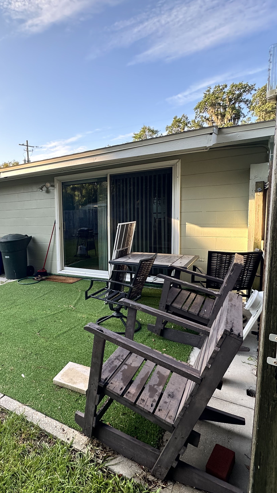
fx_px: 274
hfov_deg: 50.4
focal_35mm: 21
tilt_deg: -5.4
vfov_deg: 83.8
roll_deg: +0.4
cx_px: 56
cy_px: 242
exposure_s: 1/187
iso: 40
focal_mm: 2.22
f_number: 2.2
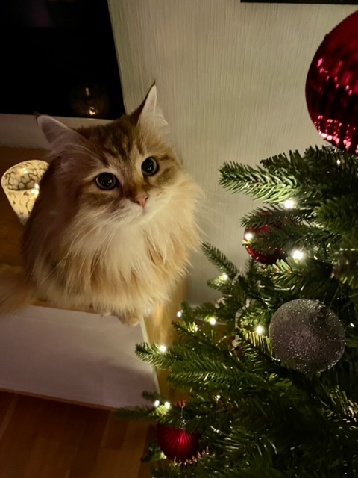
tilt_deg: -46.6
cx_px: 179
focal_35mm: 26
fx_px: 359
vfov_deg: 67.3
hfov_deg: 53.1
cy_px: 239
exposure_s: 1/29
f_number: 1.6
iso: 1000
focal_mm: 4.2
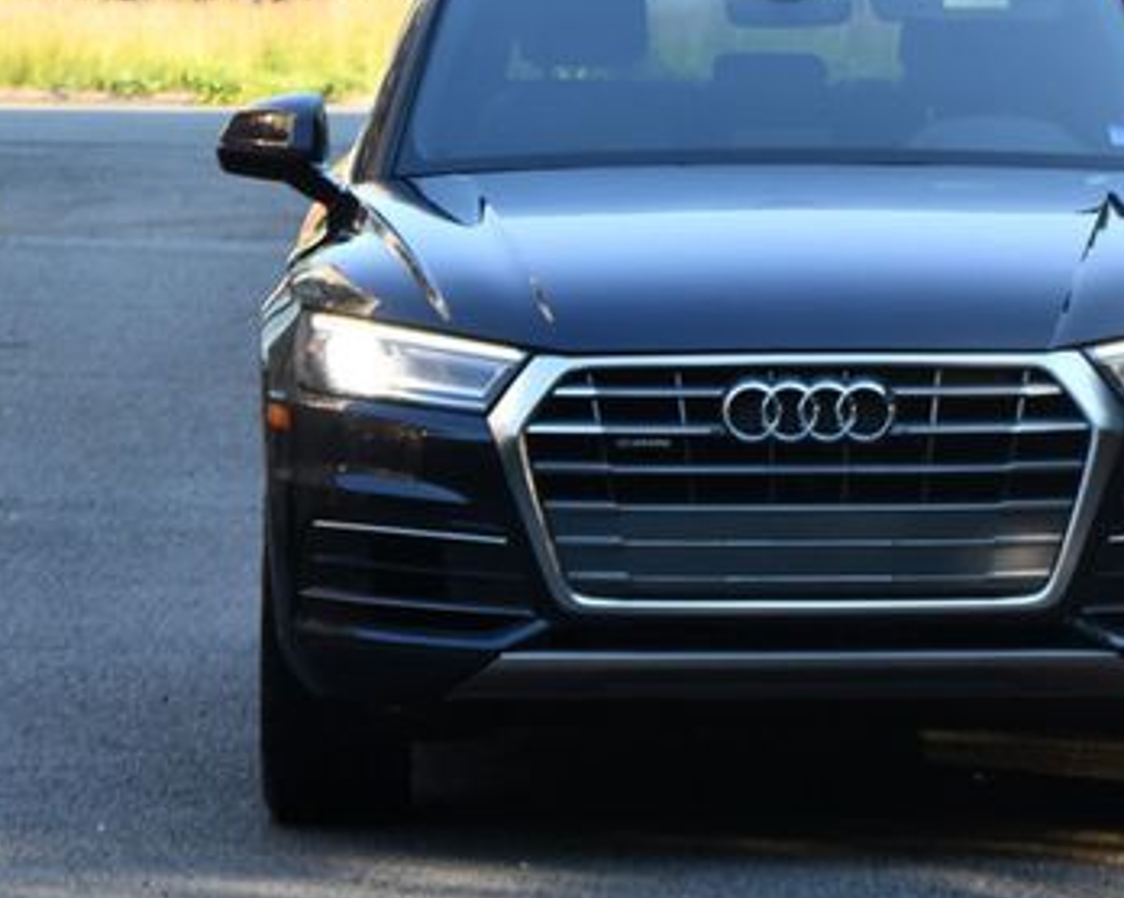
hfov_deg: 8.1
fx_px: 7913
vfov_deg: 6.5
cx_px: 788
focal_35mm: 238
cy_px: 252
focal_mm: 92
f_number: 5.6
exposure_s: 1/250
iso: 320
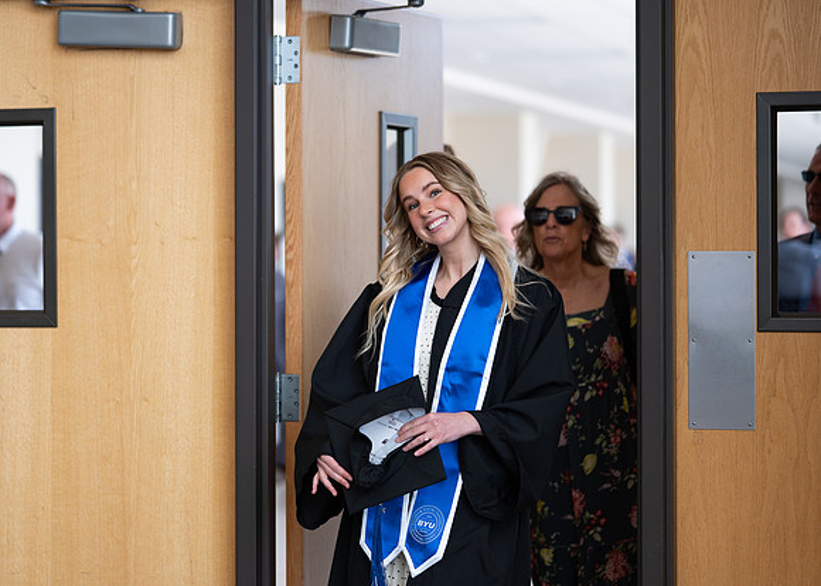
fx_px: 2552
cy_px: 227
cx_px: 303
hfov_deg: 18.2
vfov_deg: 13.1
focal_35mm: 109
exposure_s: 1/400
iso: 100
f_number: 1.8
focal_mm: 85
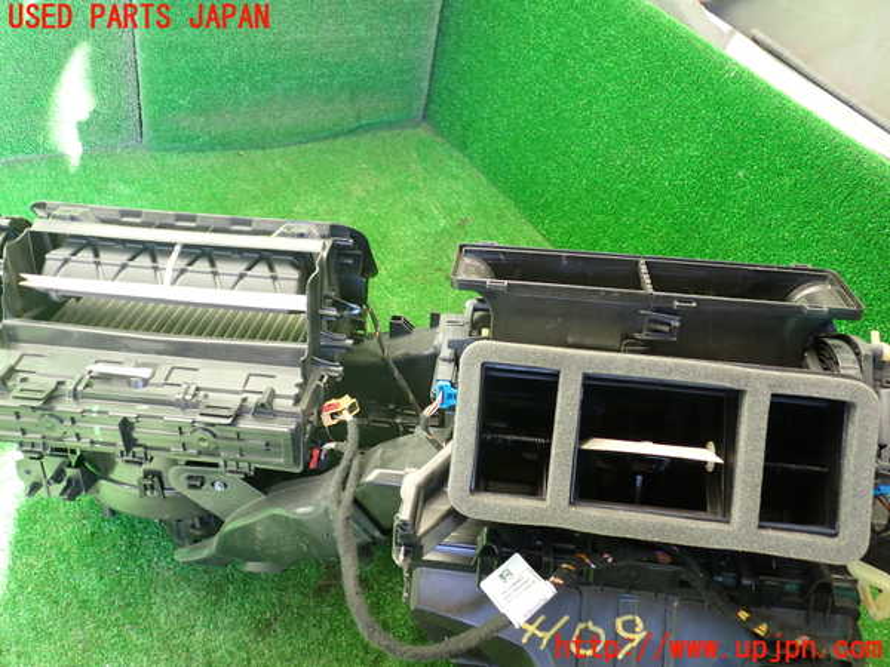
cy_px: 334
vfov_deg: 46.8
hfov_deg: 60.0
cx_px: 445
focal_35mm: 30
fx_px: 771
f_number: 2.3
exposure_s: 1/60
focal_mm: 5.4
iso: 200
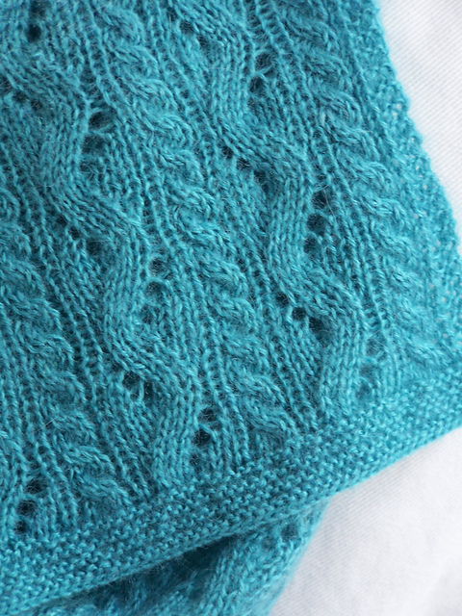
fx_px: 2829
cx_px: 231
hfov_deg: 9.3
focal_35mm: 159
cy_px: 308
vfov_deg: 12.4
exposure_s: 1/10
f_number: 3.2
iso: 140
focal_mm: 26.4
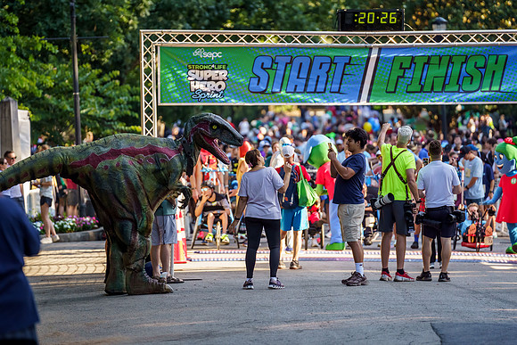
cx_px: 258
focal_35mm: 209
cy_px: 172
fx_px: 2995
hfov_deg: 9.9
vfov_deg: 6.6
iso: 1000
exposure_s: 1/2000
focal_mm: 200
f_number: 2.8
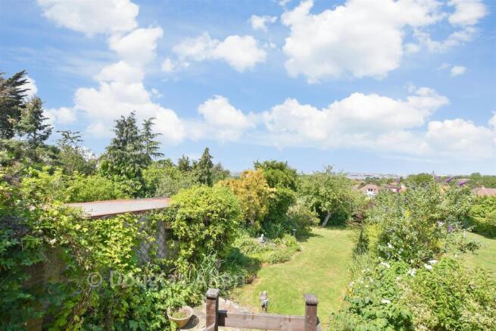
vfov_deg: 77.4
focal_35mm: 15
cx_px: 248
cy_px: 166
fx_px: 207
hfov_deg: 100.4
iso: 80
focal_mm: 10
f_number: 8
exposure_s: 1/250
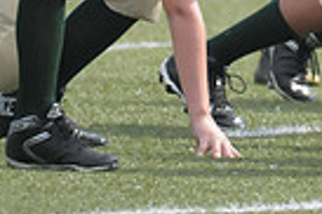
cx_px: 588
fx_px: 15839
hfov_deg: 1.2
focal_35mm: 1773
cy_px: -180
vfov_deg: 0.8
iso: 1600
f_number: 4
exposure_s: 1/5000
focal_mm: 280
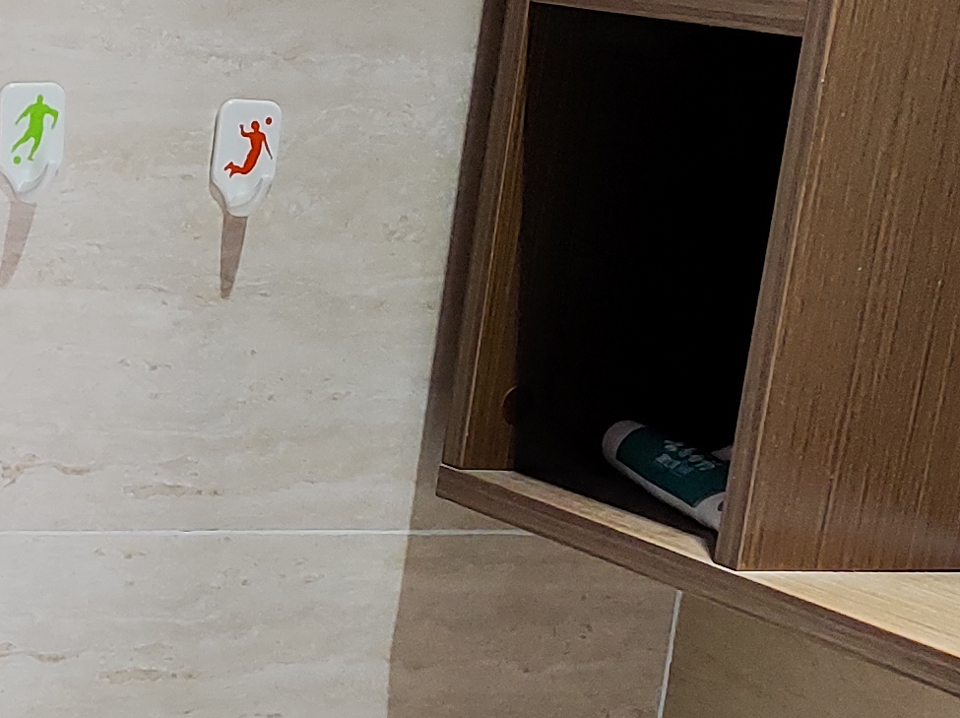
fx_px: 3297
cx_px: -187
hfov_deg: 15.9
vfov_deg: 12.3
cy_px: 748
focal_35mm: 119
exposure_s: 1/33
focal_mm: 4.74
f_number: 1.79
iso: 347
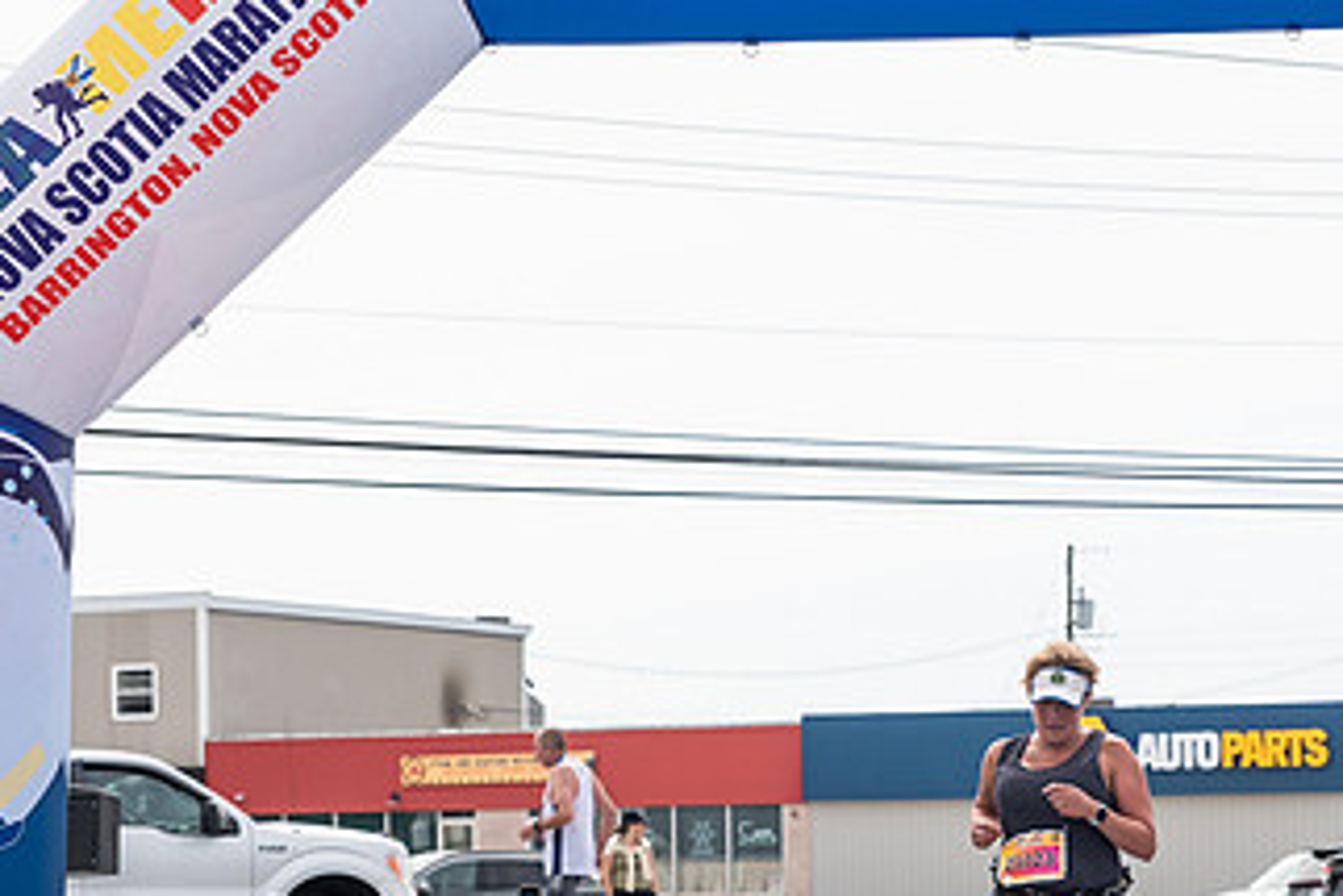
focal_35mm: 122
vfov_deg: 11.2
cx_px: 1081
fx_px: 4553
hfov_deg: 16.6
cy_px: 705
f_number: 4
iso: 800
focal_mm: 56
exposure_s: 1/3200
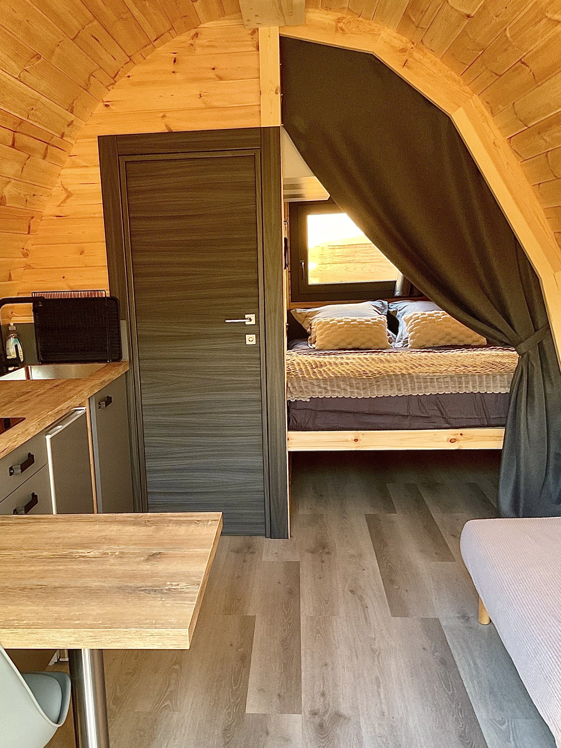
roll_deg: +3.0
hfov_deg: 48.2
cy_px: 374
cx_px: 280
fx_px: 627
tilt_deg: -11.7
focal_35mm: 29
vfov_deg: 61.7
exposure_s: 1/60
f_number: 1.8
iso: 160
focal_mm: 3
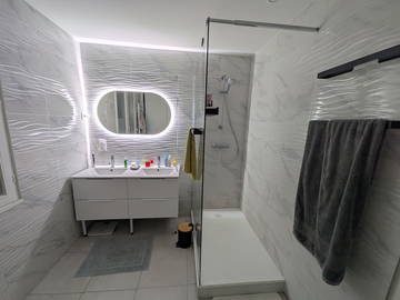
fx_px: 162
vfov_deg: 85.7
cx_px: 200
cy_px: 150
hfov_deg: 102.1
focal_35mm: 14
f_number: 2.2
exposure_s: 1/57.9
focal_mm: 1.85
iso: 89
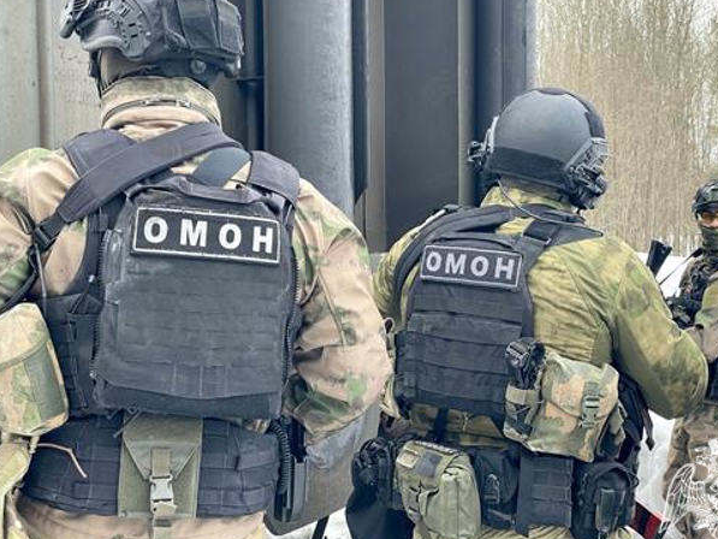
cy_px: 257
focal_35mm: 58
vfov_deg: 25.2
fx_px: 1203
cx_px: 393
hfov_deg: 33.2
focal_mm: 6
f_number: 2
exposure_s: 1/214
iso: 25
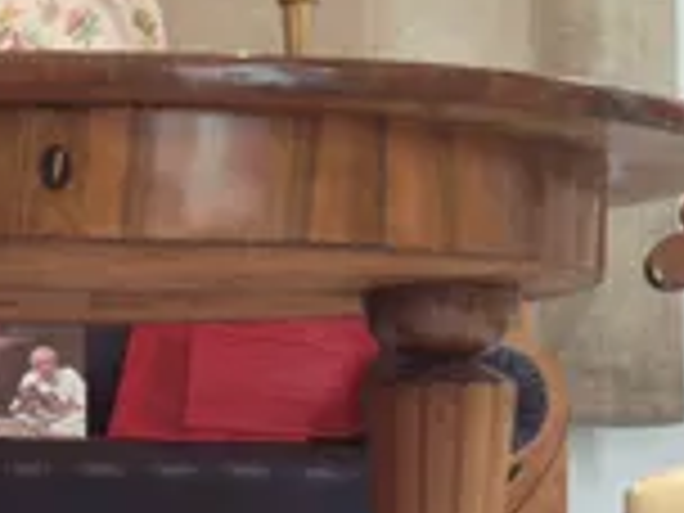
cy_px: 540
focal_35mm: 92
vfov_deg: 15.7
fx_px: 1818
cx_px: 36
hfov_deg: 20.8
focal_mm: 4.28
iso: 50
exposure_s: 1/30
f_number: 2.4
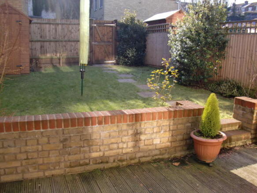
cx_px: 128
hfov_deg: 51.4
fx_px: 267
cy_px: 96
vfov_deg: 39.6
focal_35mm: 36
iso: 64
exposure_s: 1/160
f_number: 2.8
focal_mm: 6.3
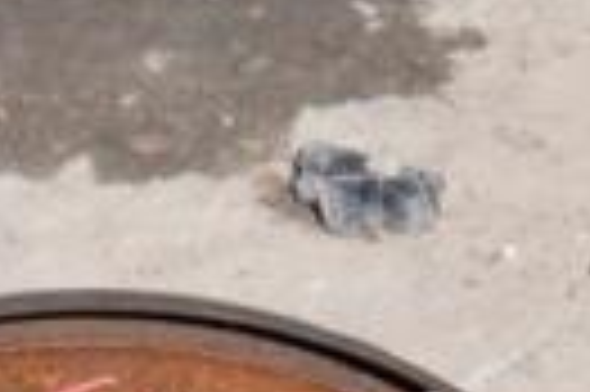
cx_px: -572
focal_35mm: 357
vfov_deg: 3.8
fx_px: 5844
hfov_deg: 5.7
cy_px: 563
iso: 800
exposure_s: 1/640
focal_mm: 52
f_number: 13
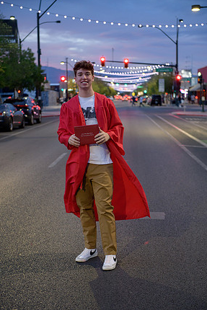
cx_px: 103
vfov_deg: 29.2
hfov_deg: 19.7
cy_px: 159
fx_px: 595
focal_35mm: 69
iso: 250
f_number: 2.8
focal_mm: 66
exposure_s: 1/80
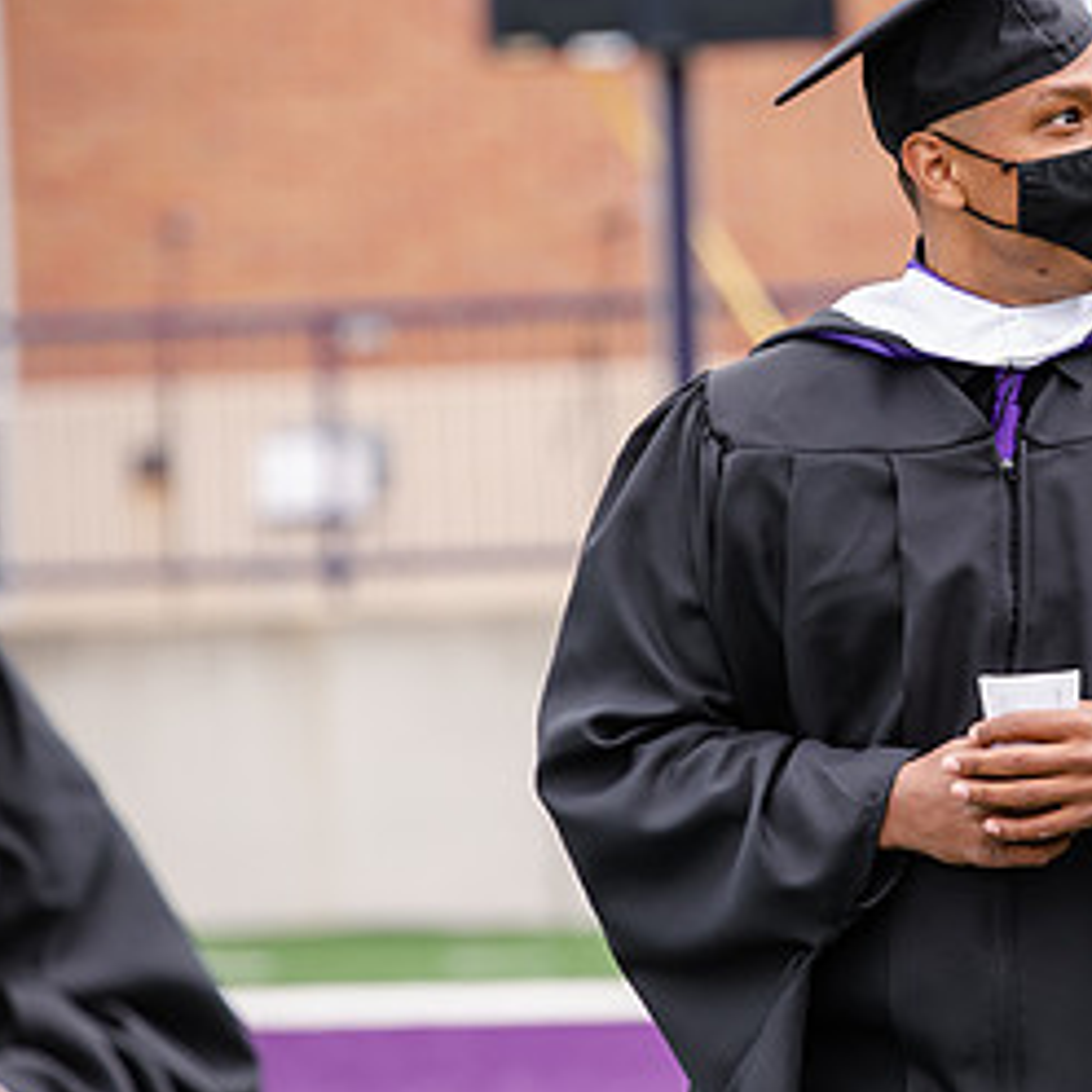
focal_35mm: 387
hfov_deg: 4.5
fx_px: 13812
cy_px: 487
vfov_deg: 4.5
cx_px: 1035
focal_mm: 195
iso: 400
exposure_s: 1/500
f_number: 5
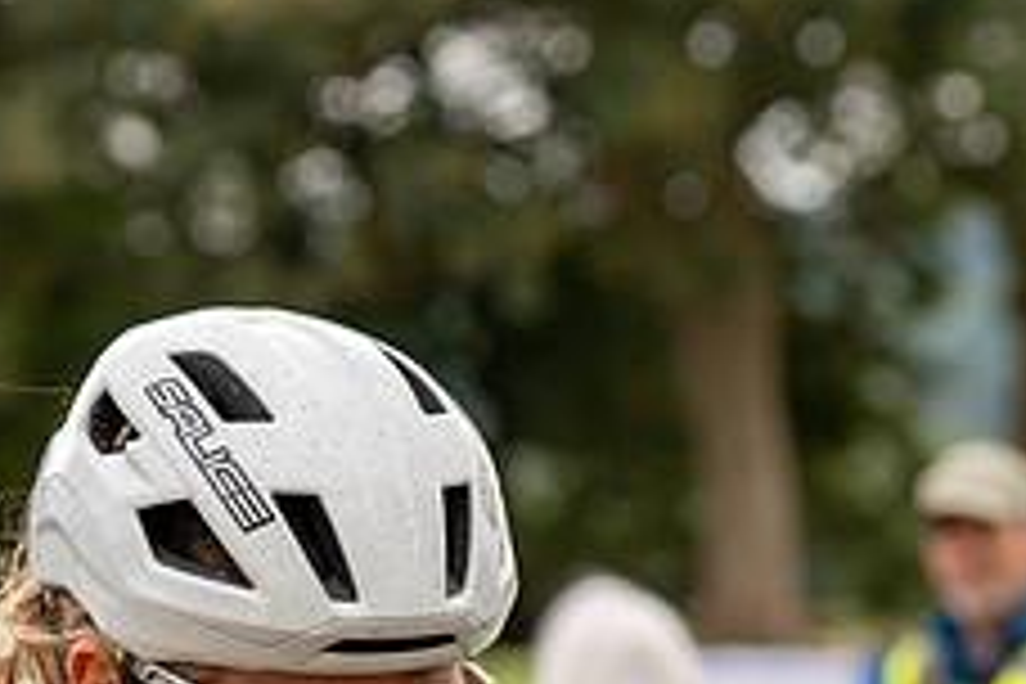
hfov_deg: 11.5
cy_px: 623
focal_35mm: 178
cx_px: 351
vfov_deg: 7.7
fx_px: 5073
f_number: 3.5
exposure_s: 1/1000
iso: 250
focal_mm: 70
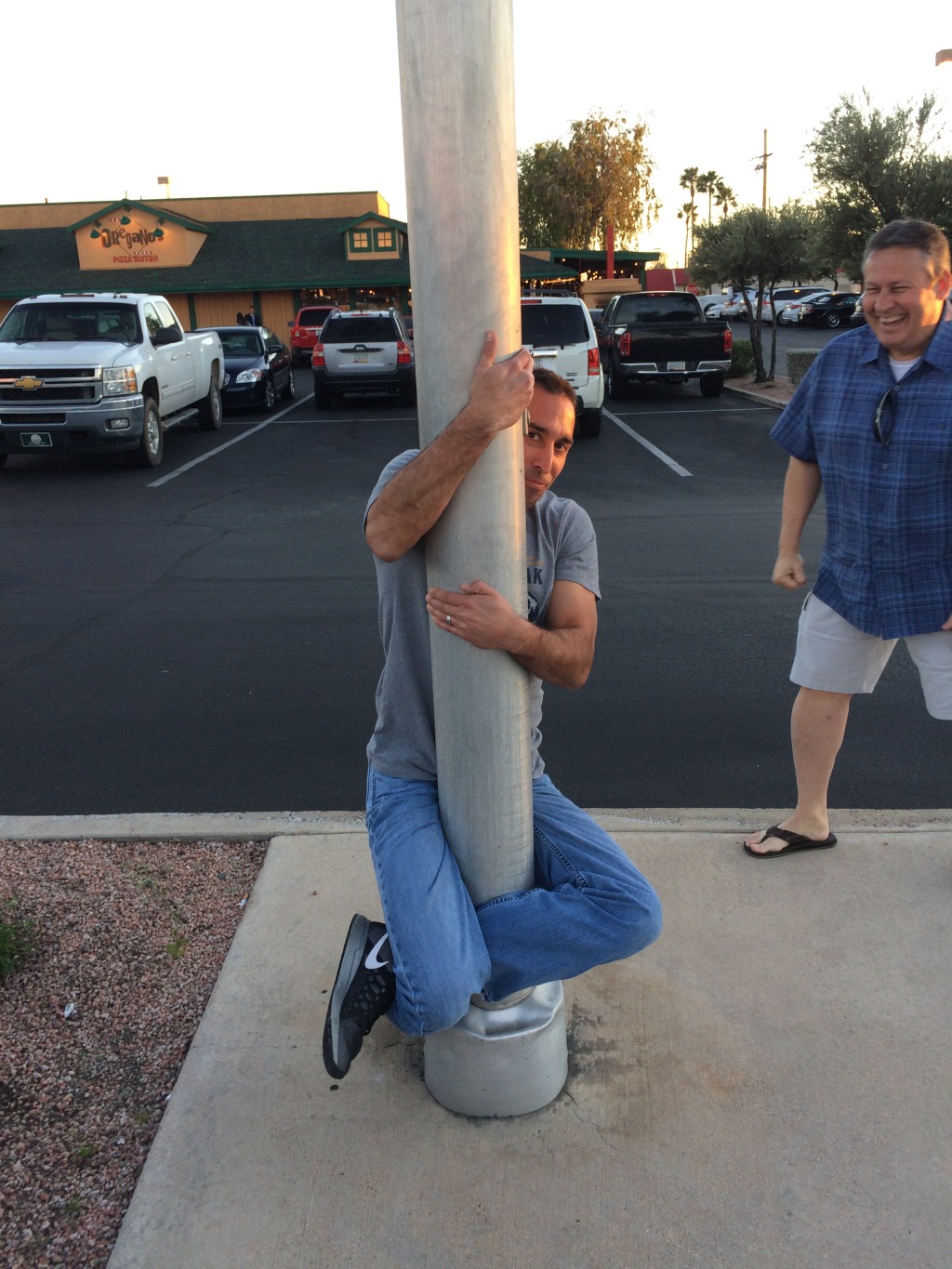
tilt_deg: -19.5
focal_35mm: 29
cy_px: 634
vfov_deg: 61.7
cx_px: 476
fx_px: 1063
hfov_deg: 48.2
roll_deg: +1.2
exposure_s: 1/120
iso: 50
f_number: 2.2
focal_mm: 4.15
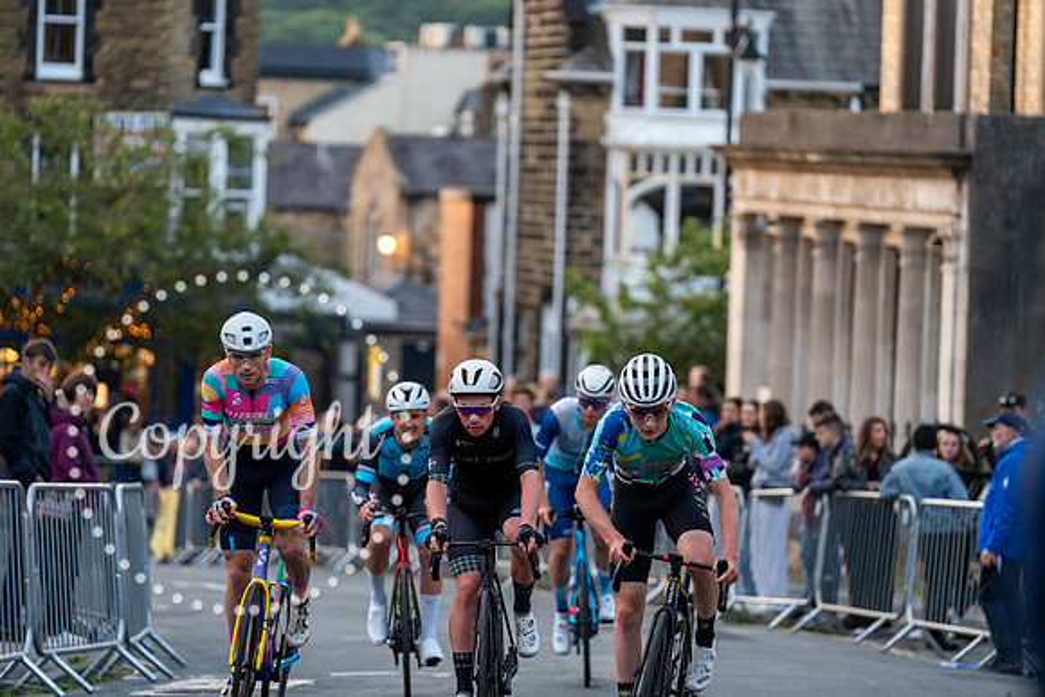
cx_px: 522
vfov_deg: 8.5
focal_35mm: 162
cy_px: 348
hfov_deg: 12.7
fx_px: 4703
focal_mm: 162
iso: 2000
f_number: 2.8
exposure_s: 1/1000
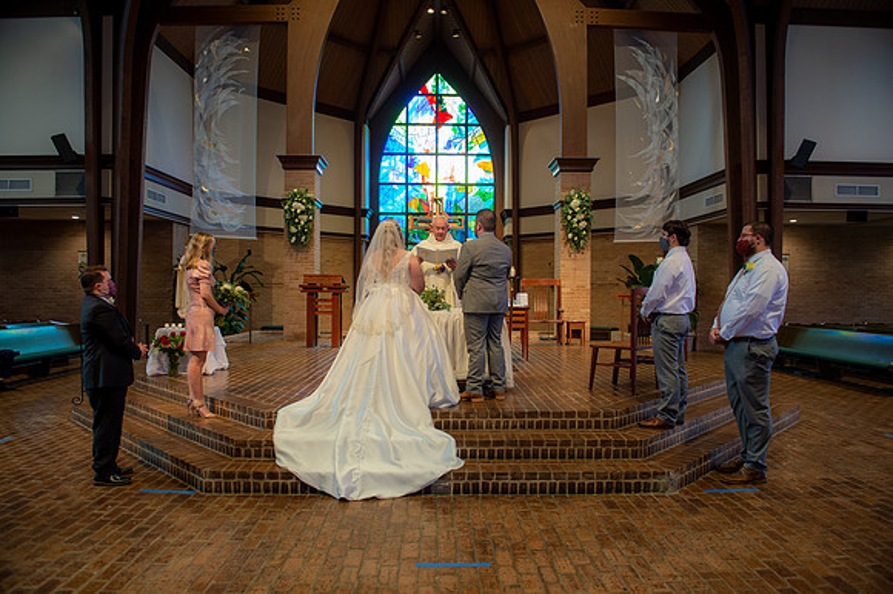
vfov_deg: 53.1
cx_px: 446
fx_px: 595
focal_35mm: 24
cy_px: 297
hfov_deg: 73.8
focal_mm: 24
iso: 1250
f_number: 4
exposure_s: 1/80
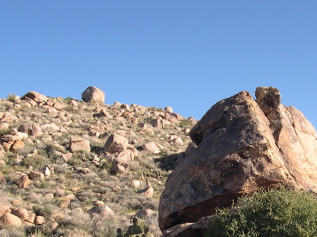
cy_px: 195
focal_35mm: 68
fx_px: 622
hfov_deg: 28.3
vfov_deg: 21.3
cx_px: 228
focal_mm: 8
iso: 100
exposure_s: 1/156
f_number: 7.6
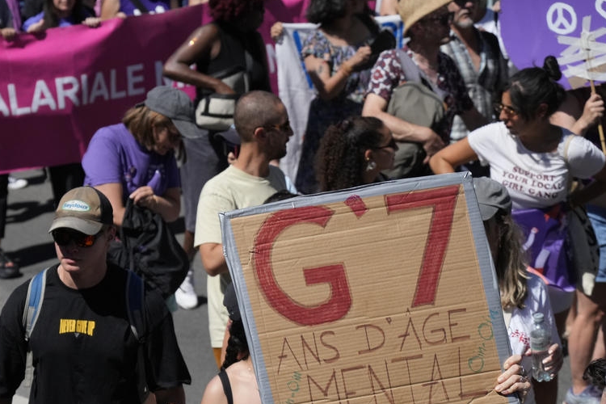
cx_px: 195
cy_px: 318
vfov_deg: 8.5
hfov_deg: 12.7
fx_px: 2709
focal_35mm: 161
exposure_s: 1/8000
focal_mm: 100.6
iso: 1000
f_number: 6.3
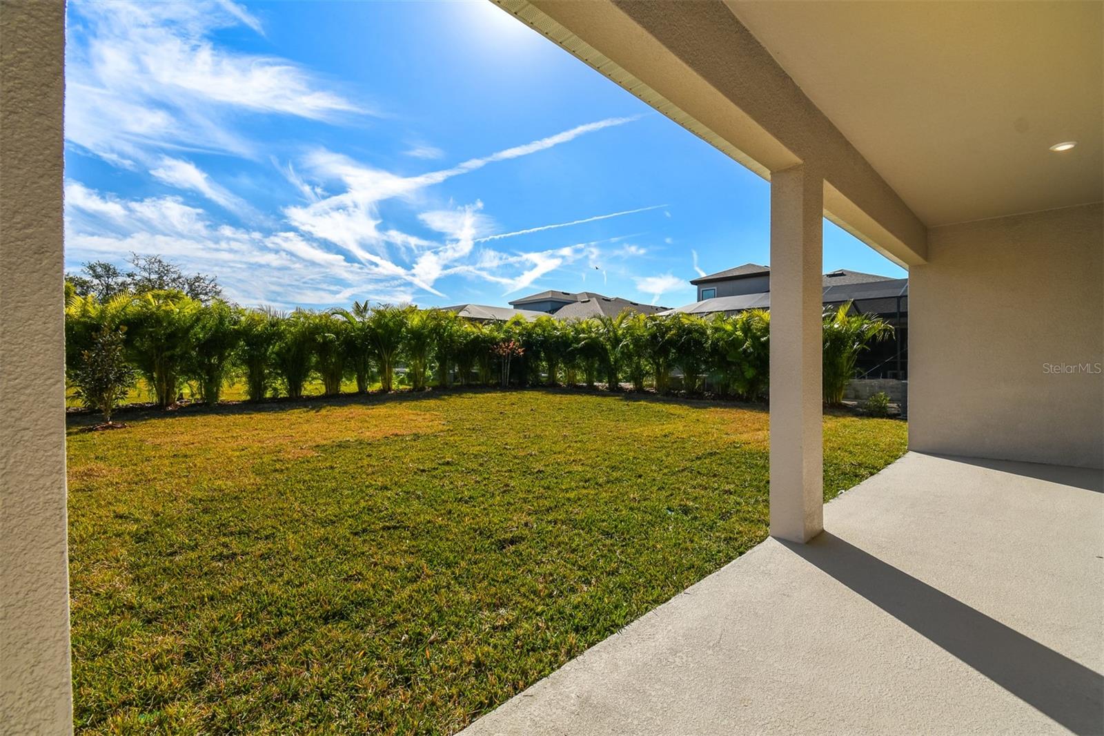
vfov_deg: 77.3
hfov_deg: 100.4
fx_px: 460
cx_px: 552
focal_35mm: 15
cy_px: 368
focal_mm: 10
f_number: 7.1
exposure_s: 1/250
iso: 100
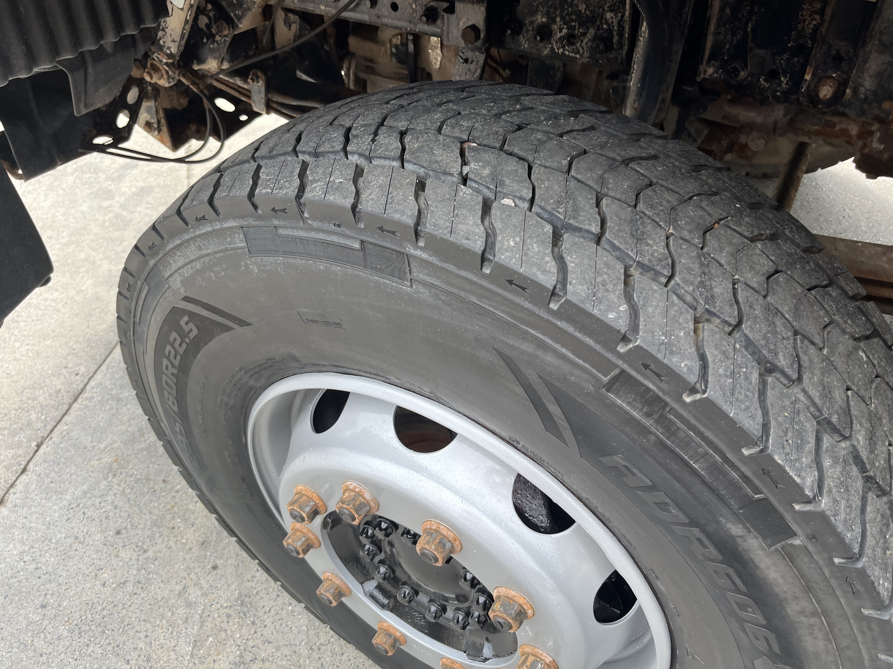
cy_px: 330
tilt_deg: -44.2
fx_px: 697
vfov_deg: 51.4
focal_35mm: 27
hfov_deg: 65.3
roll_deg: -1.2
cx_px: 451
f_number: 1.6
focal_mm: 5.1
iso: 50
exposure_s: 1/487
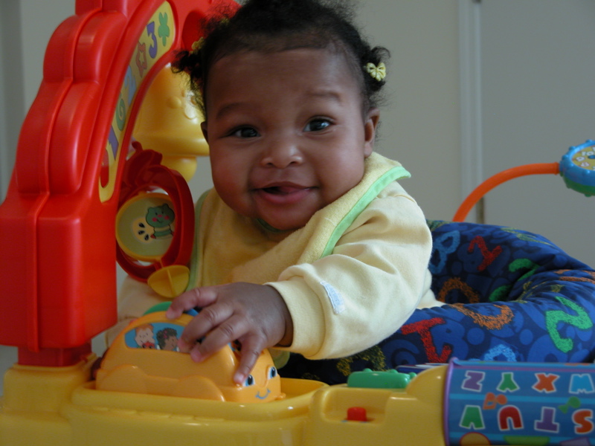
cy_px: 223
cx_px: 298
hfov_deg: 26.3
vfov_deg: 19.9
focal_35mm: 74
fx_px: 1272
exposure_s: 1/6.9
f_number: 3.3
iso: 100
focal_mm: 18.8
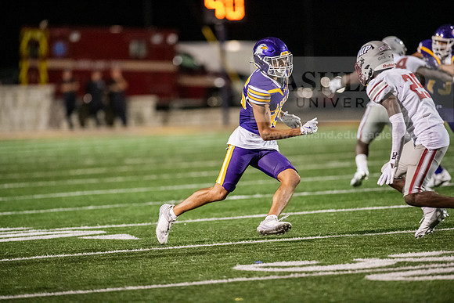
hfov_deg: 6.9
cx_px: 227
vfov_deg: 4.6
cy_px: 152
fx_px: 3784
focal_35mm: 300
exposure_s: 1/800
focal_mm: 300
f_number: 2.8
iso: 6400
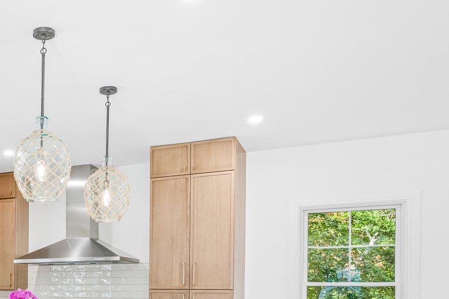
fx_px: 574
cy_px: 294
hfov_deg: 38.3
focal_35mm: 46
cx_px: 8
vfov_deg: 27.7
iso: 200
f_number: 9
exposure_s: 1/10
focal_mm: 18
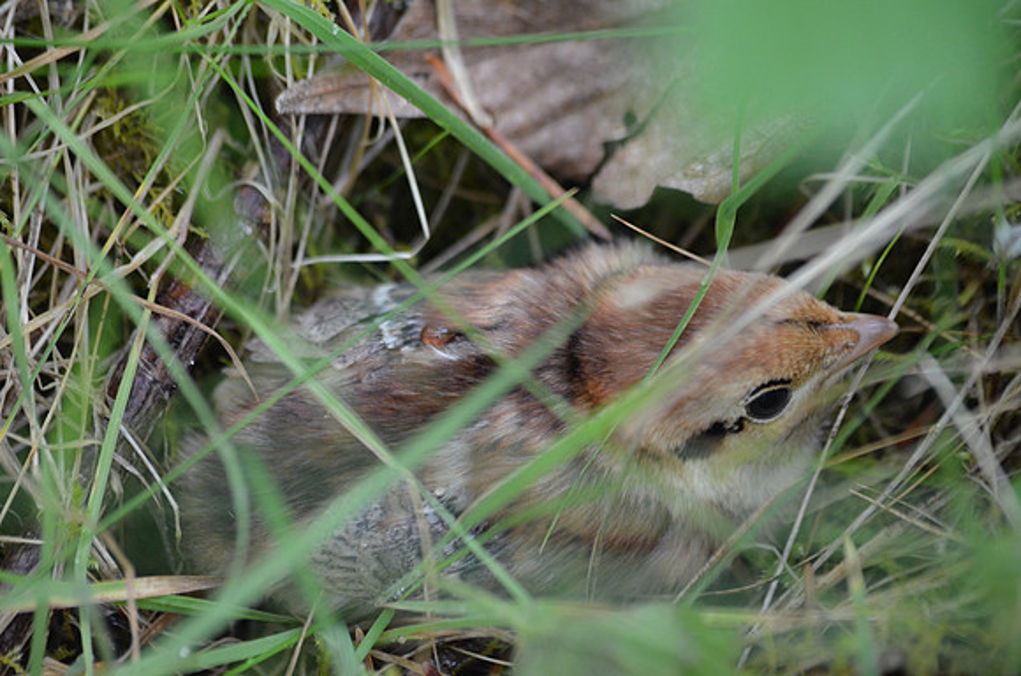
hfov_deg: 8.1
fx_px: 7216
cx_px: 510
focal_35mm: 255
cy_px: 338
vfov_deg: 5.4
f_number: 4.5
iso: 1600
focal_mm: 170
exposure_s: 1/400
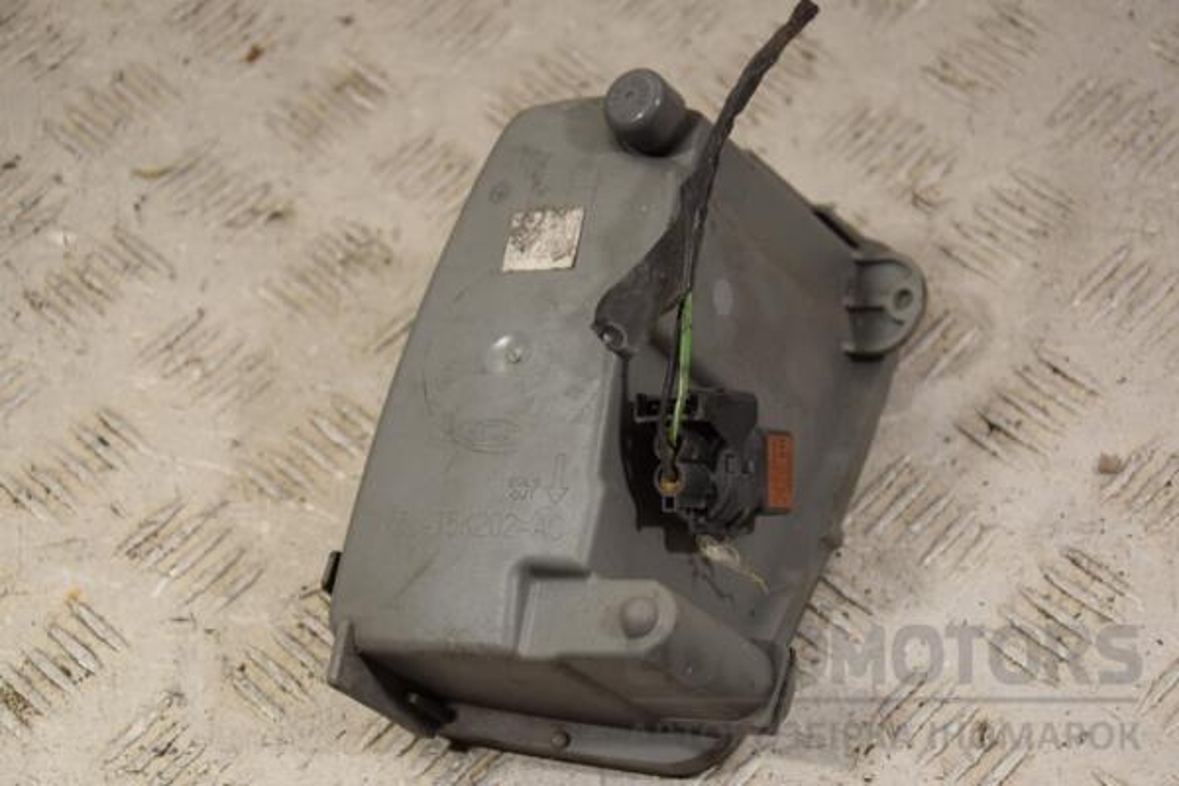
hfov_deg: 23.4
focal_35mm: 87
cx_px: 590
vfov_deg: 15.7
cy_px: 393
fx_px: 2849
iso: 400
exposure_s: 1/125
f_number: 5.3
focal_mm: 58
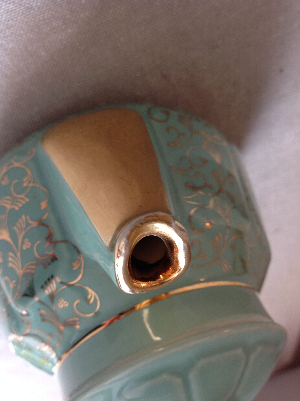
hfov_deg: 40.6
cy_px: 200
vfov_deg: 52.7
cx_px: 150
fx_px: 406
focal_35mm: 35
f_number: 2.4
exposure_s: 1/15
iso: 160
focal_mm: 4.28
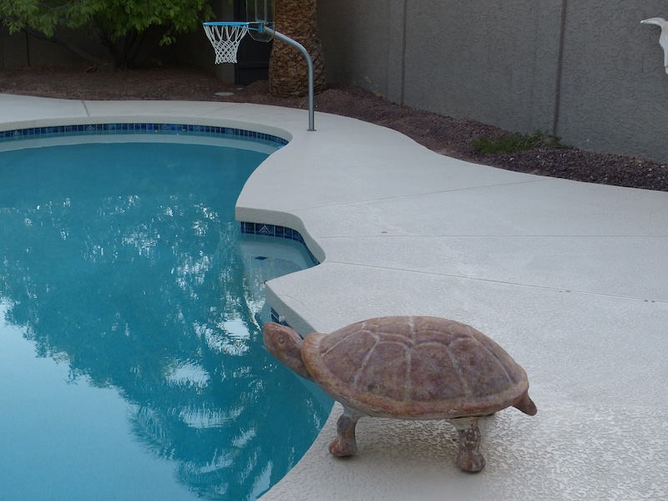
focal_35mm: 50
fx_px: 965
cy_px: 250
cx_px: 334
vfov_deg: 29.1
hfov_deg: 38.2
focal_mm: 9.1
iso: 100
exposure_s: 1/80
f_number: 2.8
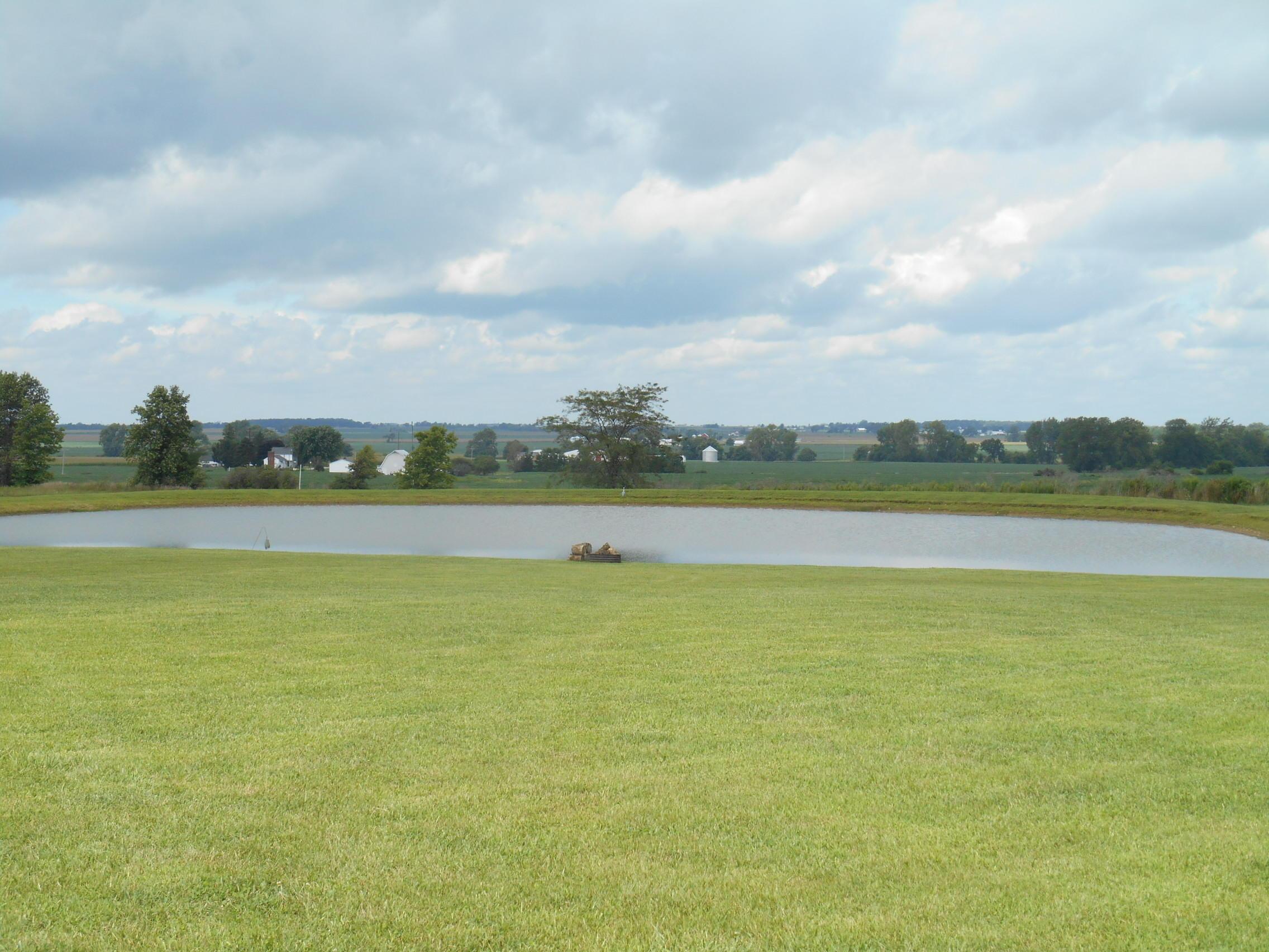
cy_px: 476
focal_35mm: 61
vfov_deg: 24.0
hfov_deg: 31.7
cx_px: 634
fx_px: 2236
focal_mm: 10.9
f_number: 4.4
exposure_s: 1/500
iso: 100
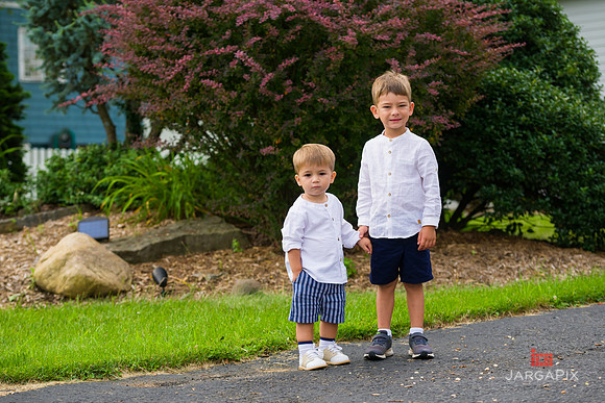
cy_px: 214
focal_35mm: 100
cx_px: 280
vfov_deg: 13.7
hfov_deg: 20.4
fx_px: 1685
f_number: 4
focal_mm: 92
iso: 200
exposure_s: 1/640
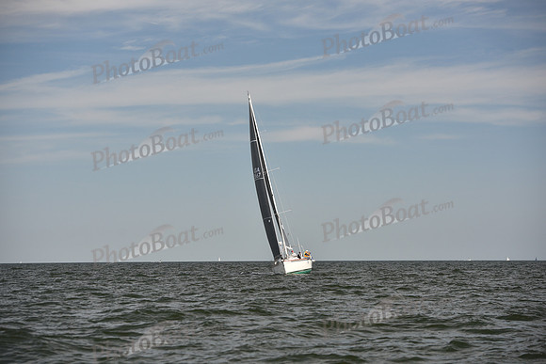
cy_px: 182
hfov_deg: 20.0
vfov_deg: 13.4
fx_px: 1547
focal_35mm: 102
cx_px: 273
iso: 250
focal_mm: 102
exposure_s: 1/1250
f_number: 4
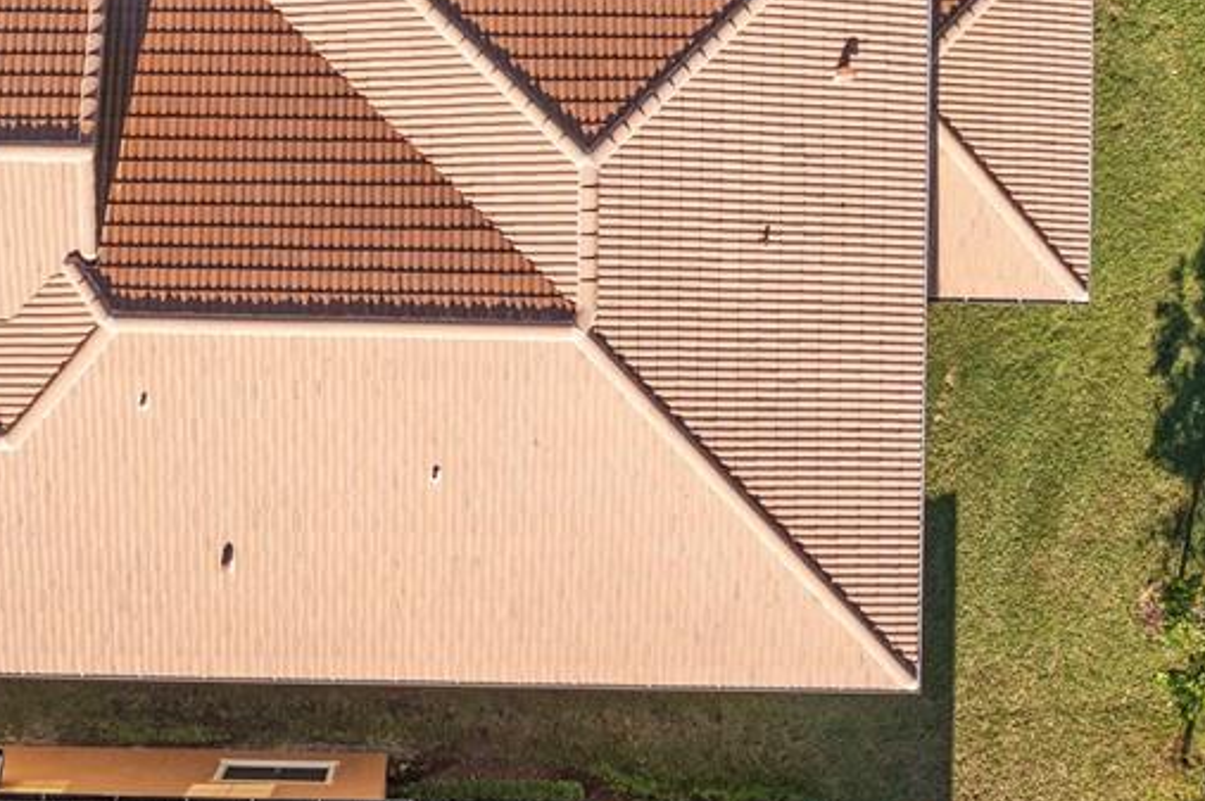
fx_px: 2006
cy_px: 327
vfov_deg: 22.5
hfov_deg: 33.3
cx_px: 459
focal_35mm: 60
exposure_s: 1/1600
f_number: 2.8
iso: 100
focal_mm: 10.26
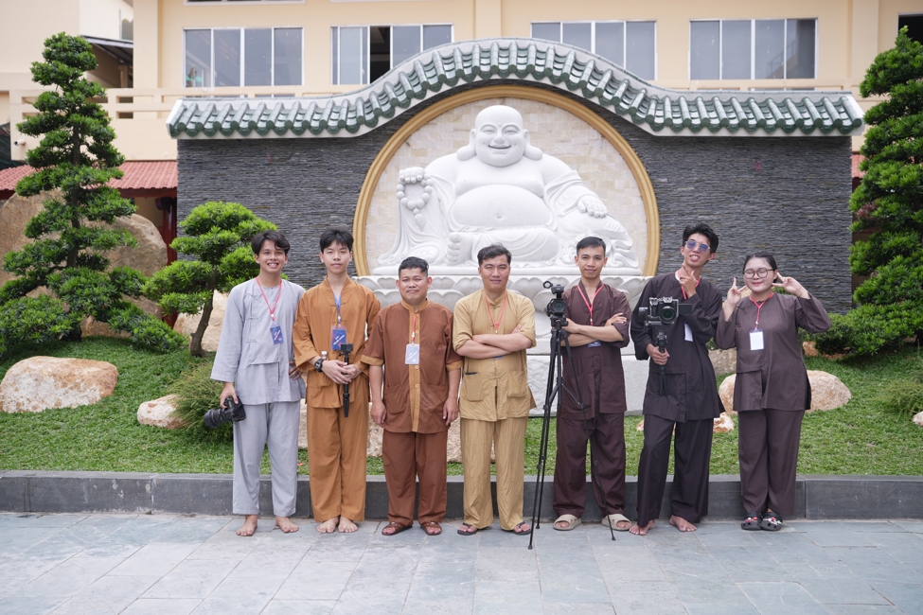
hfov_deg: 54.4
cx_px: 462
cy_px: 308
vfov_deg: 37.9
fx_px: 897
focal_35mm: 35
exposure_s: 1/640
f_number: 2.8
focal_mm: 35
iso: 125
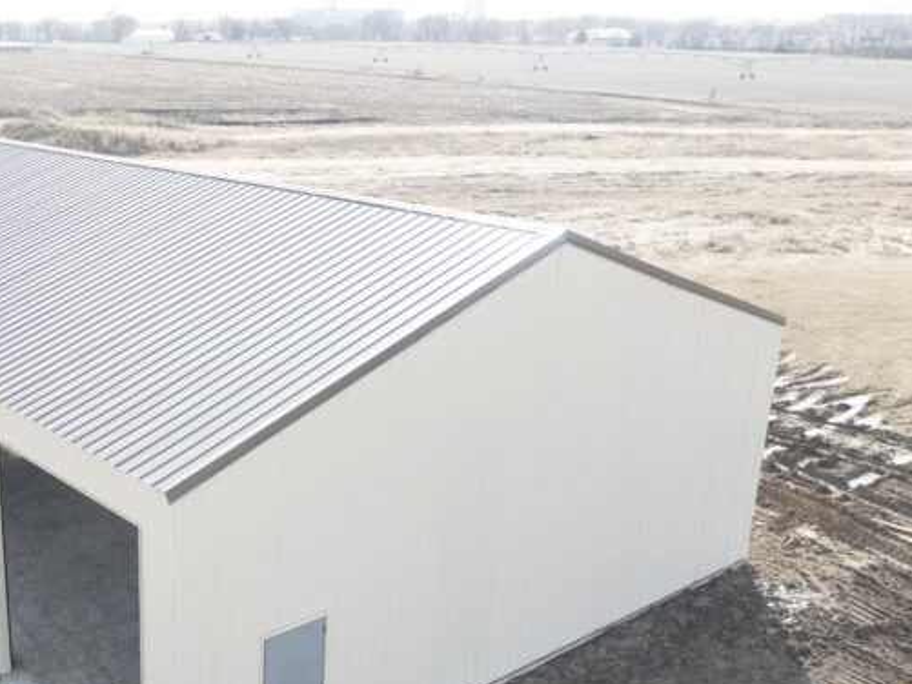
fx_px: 1133
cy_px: 408
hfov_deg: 42.1
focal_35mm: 43
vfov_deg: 33.5
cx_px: 198
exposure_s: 1/200
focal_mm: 10.26
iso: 100
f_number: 4.5
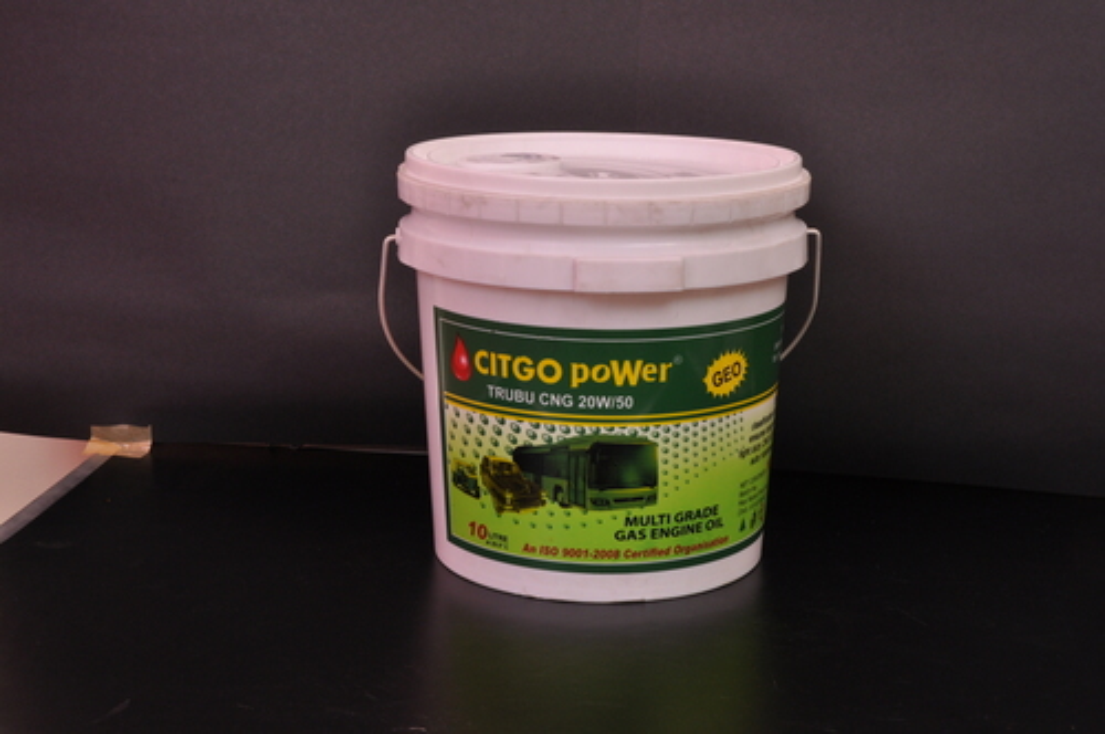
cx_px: 552
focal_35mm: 60
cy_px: 367
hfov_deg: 33.4
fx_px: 1839
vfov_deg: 22.6
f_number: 20
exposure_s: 1/160
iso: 400
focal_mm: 40
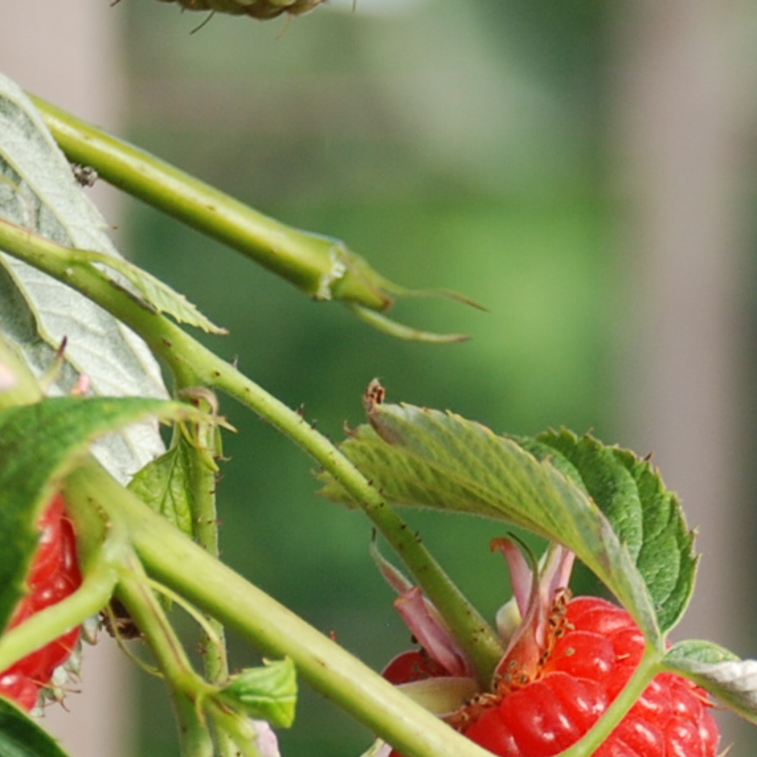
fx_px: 10565
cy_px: 891
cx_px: 807
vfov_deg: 4.1
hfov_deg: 4.1
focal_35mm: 427
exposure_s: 1/250
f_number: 5.3
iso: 200
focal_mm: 66
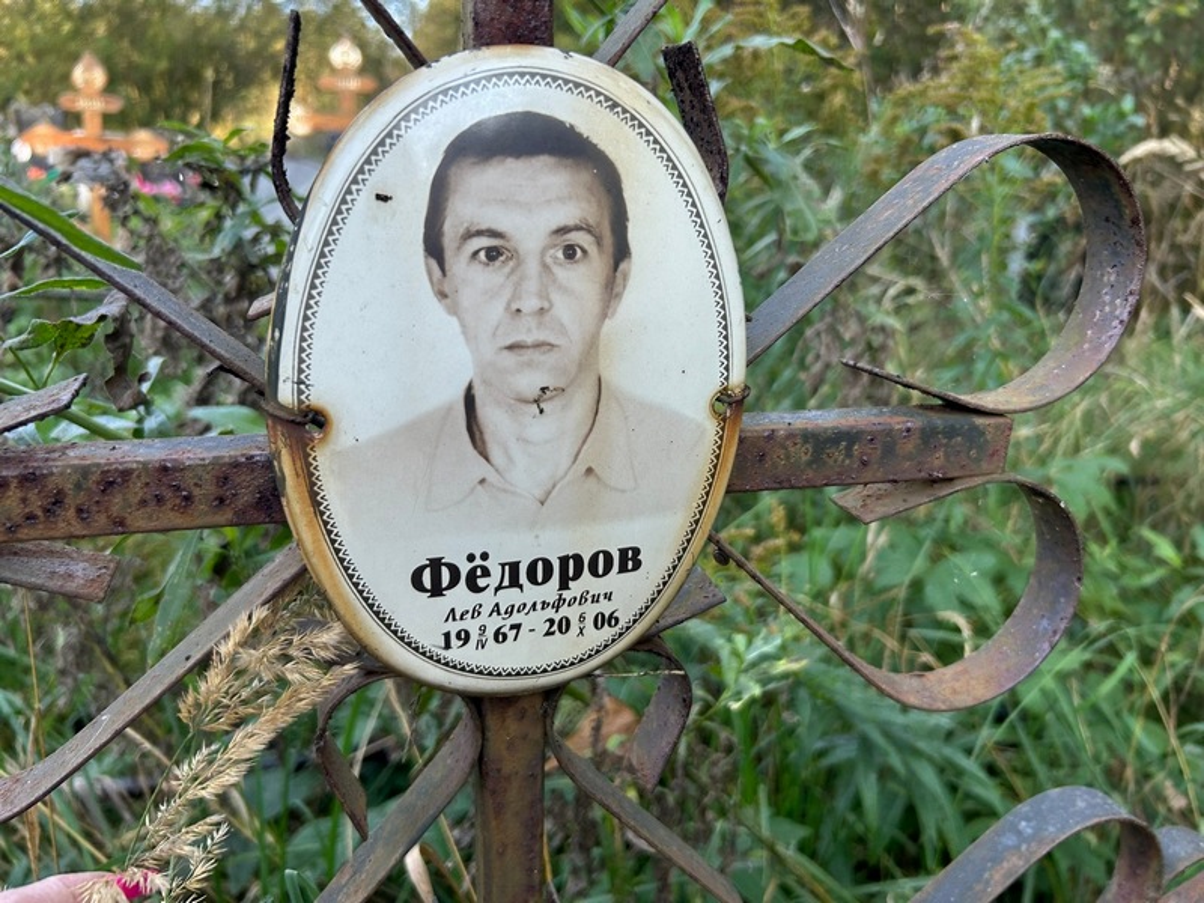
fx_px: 904
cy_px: 452
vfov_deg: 53.1
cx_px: 602
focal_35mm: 26
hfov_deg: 67.3
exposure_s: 1/224
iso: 40
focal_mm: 5.7
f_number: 1.5
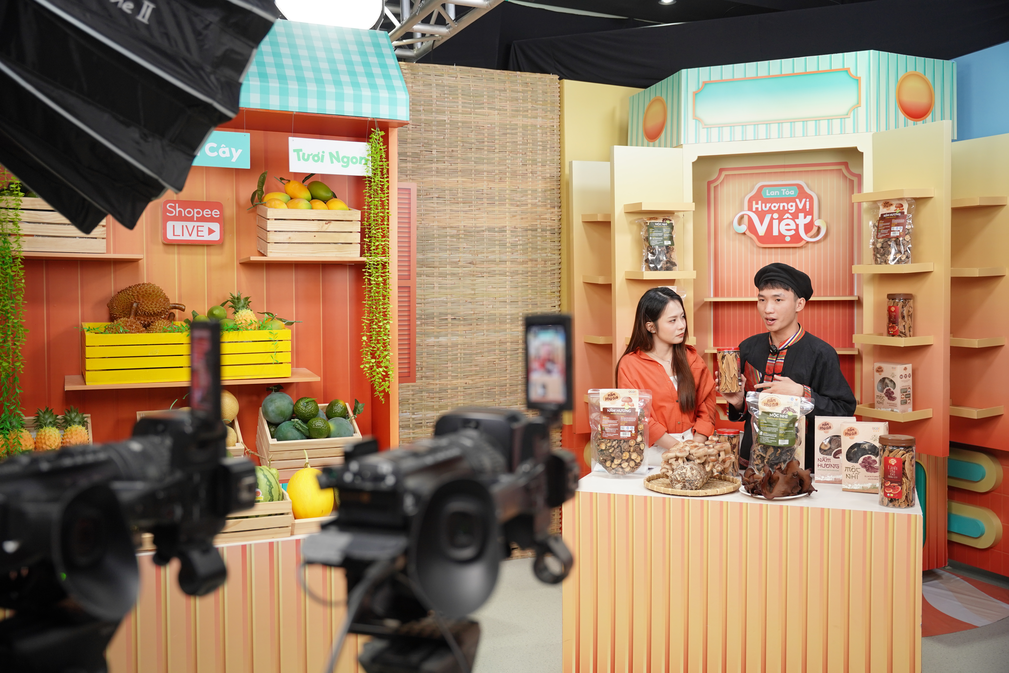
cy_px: 336
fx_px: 928
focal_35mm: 33
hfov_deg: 57.1
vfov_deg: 39.9
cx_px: 504
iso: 640
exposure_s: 1/200
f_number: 3.2
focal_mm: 33.1
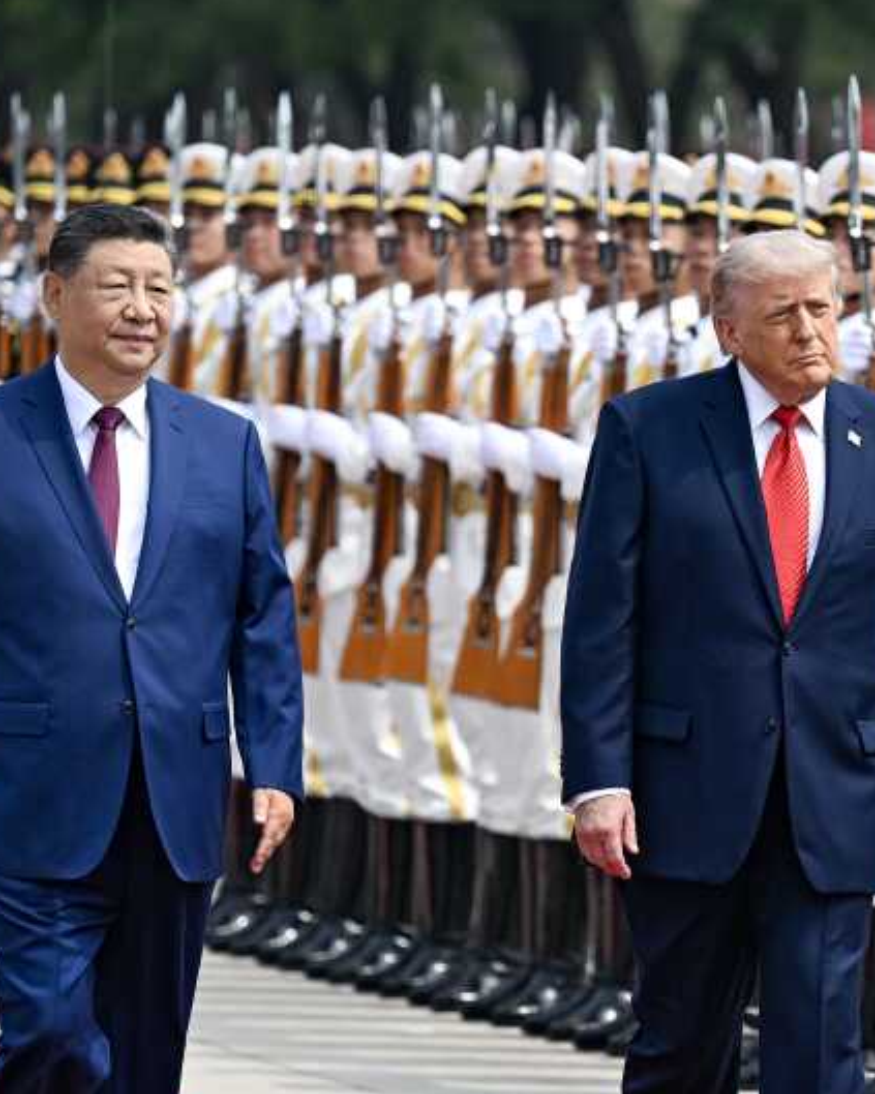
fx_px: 15801
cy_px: 679
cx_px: 712
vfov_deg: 4.0
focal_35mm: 488
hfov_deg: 3.2
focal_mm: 250
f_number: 5
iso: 200
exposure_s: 1/1250
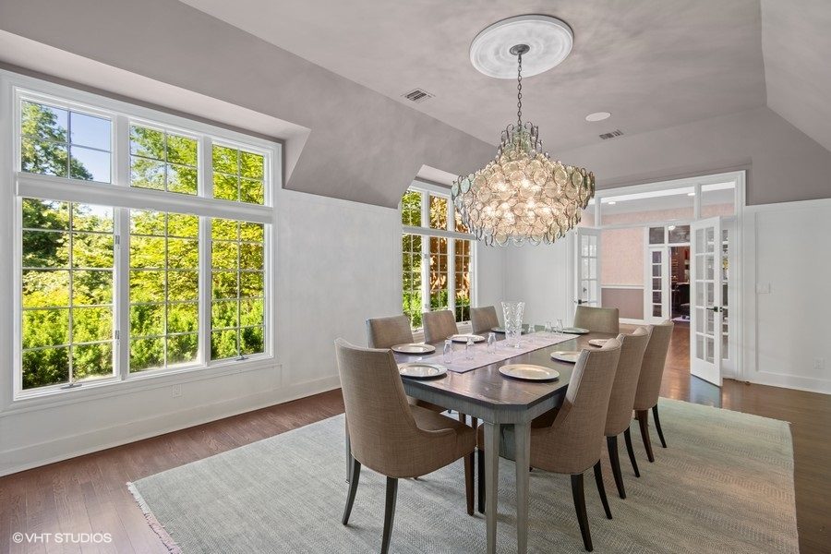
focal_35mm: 16
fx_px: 369
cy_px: 277
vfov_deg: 73.7
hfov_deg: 96.7
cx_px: 416
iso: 400
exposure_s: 1/3
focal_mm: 16
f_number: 8
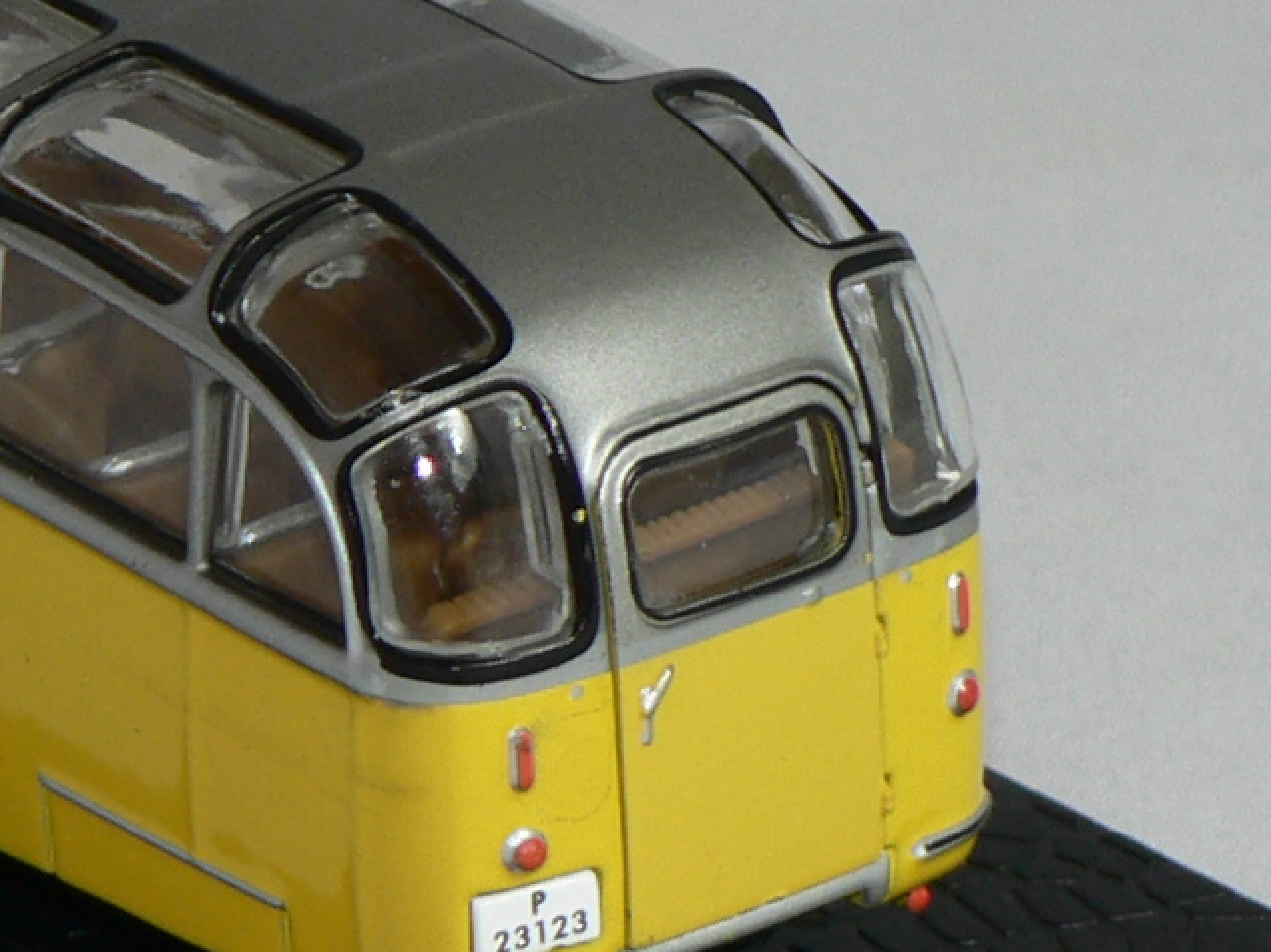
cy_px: 259
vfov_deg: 4.7
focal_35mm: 317
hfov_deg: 6.2
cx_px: 16
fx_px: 11635
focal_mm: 13.1
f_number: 3.2
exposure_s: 1/60
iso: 80
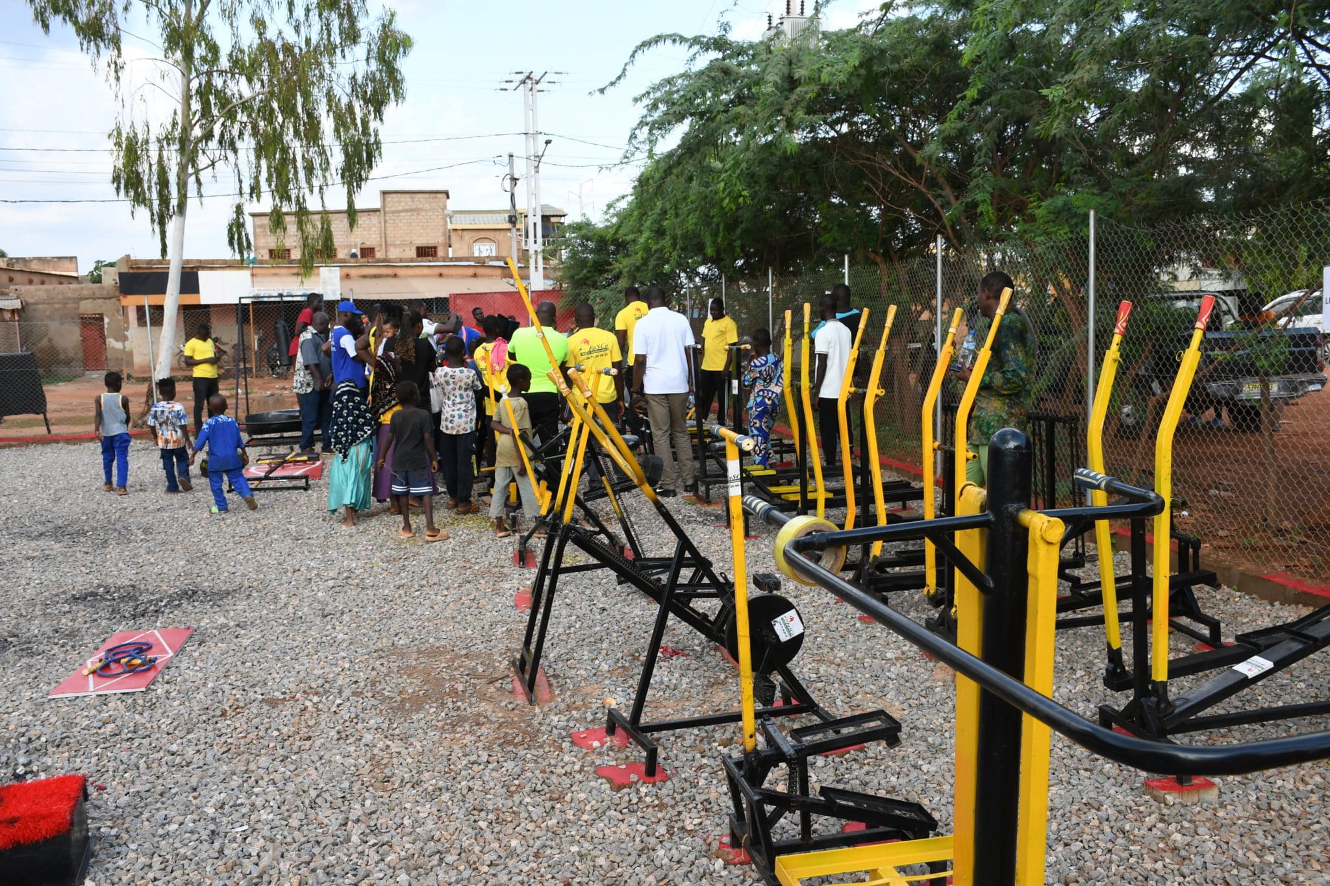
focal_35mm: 33
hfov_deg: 57.2
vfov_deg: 40.0
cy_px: 443
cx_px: 665
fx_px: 1219
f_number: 7.1
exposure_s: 1/200
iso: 200
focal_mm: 22
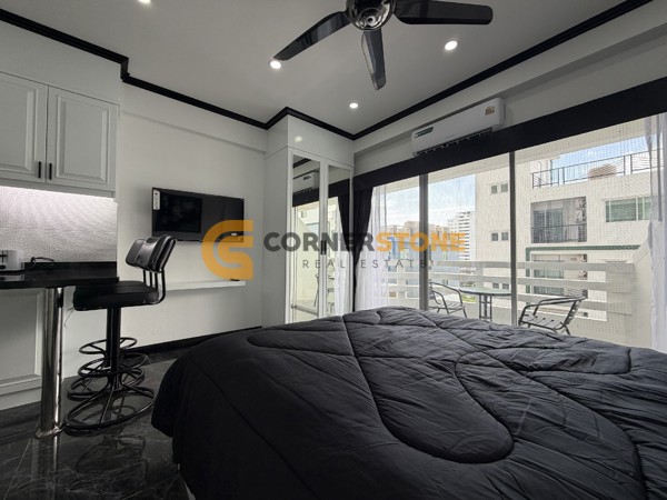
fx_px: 270
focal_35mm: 14
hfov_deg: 102.1
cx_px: 334
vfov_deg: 85.7
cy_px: 250
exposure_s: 1/130
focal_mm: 2.22
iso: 40
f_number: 2.2
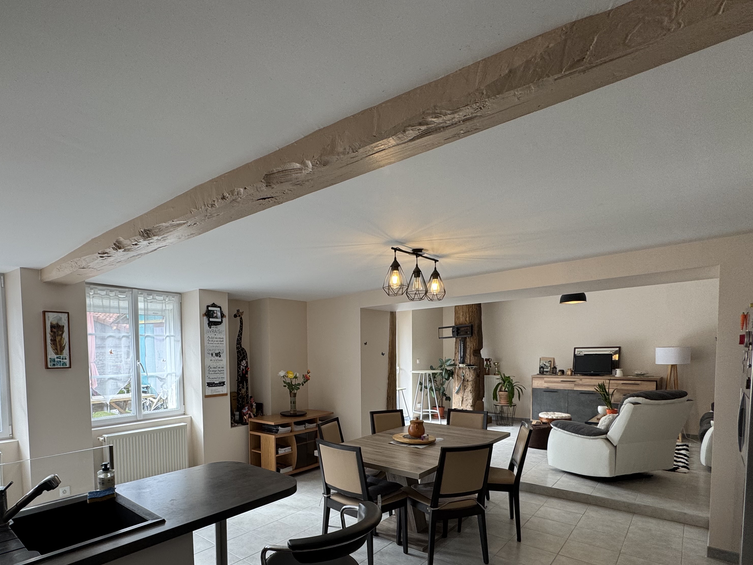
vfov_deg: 66.9
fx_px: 413
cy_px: 375
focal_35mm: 19
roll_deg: +1.6
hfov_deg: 83.4
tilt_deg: -2.2
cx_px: 293
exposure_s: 1/100
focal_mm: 2.22
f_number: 2.2
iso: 64
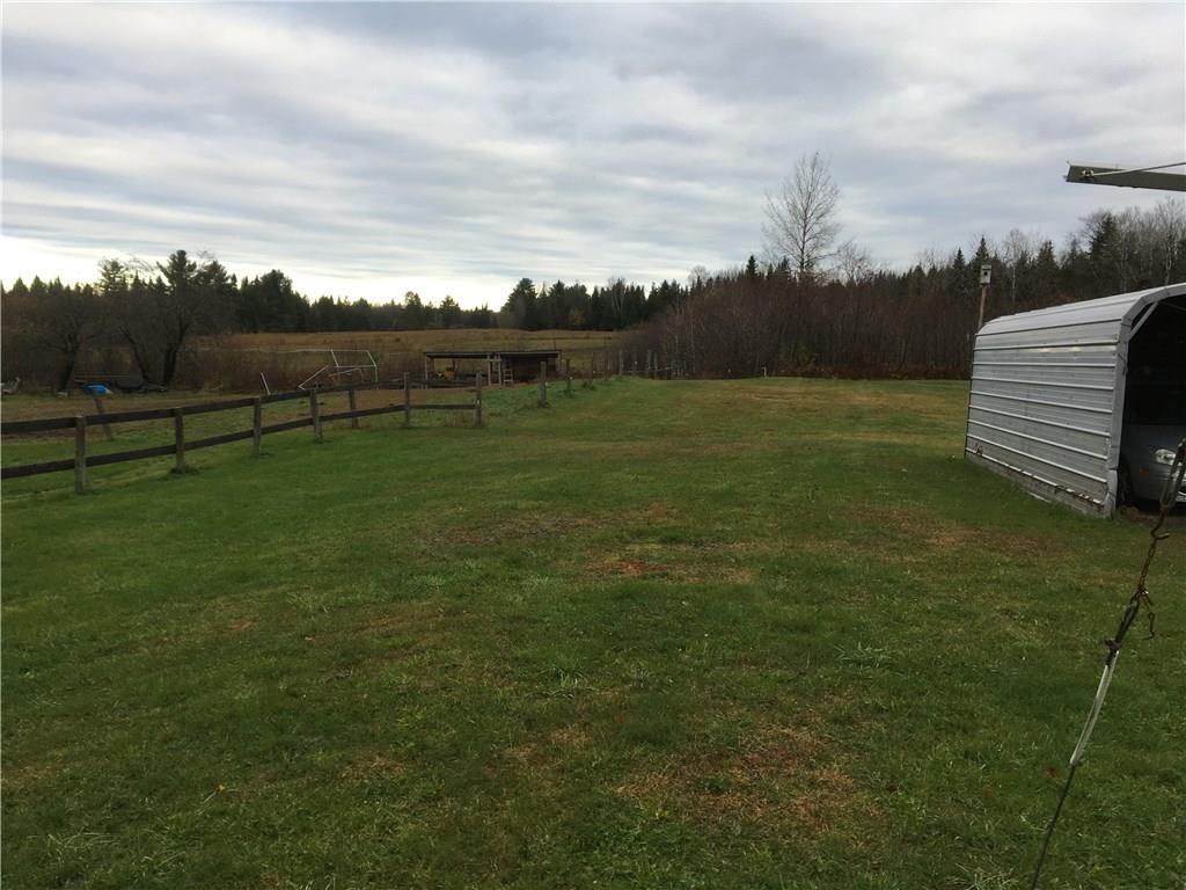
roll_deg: -1.2
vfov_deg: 48.2
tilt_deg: -10.0
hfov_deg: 61.7
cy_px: 445
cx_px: 593
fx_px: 994
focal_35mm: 29
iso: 25
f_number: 2.2
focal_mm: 4.15
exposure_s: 1/120
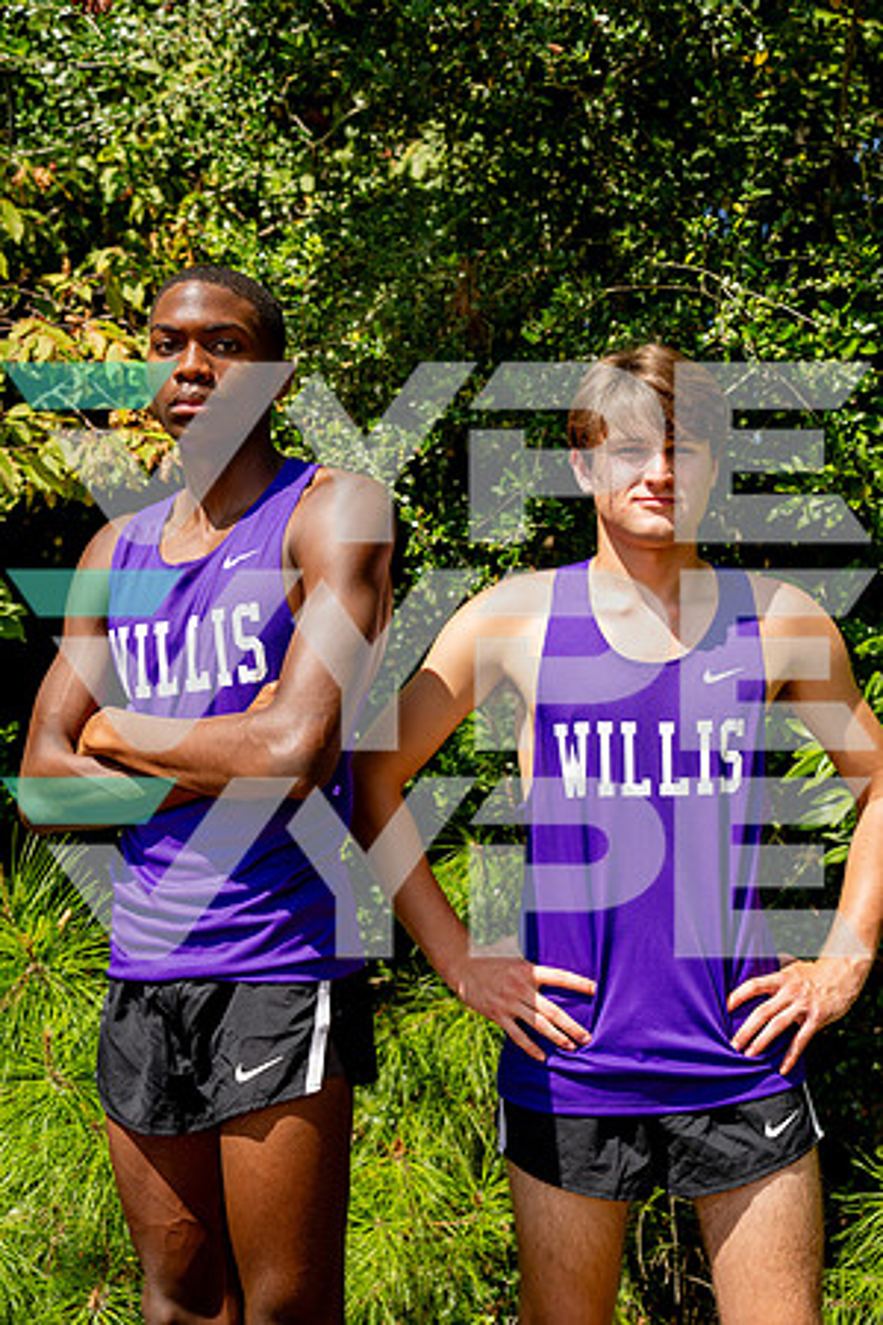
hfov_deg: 27.0
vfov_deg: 39.6
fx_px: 1839
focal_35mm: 50
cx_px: 442
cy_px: 662
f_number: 4.5
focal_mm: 50
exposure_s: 1/320
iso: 100
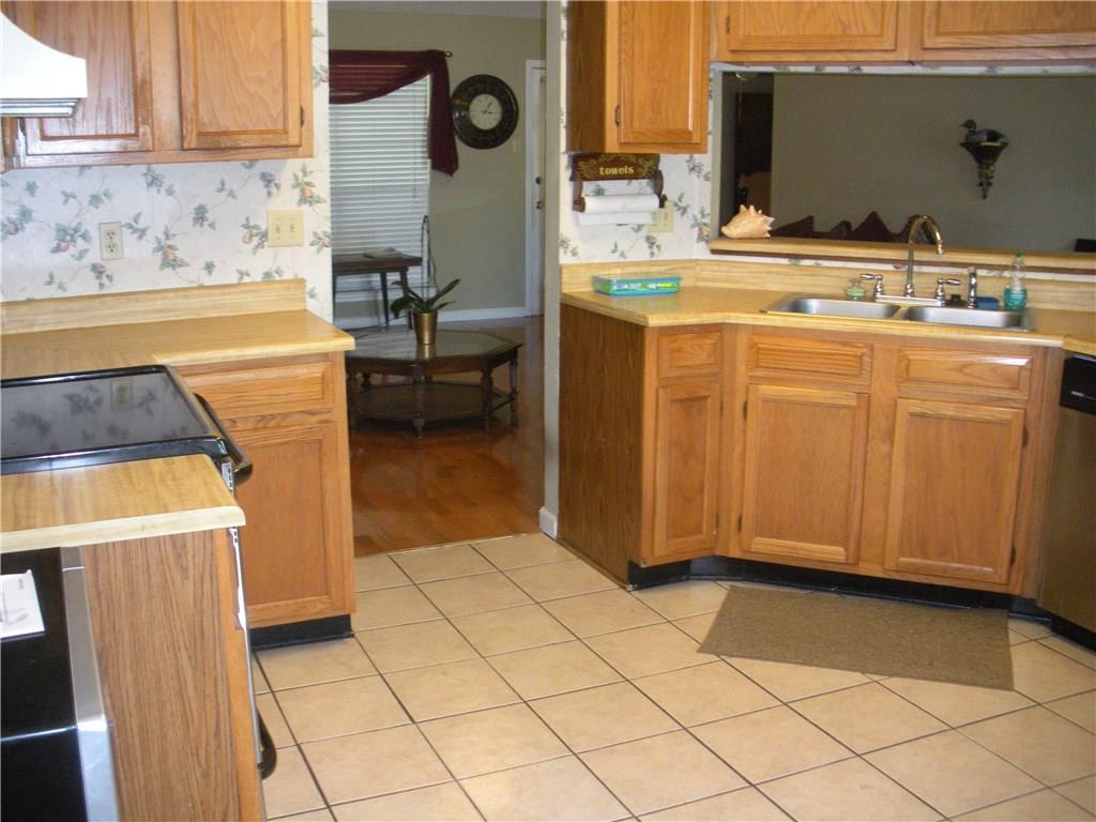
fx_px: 1140
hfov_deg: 51.4
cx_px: 548
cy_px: 411
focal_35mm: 36
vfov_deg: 39.7
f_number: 3.5
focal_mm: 6.3
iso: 382
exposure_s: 1/30
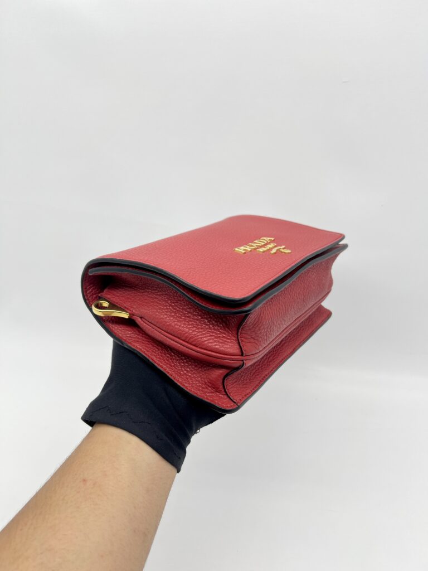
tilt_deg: -26.2
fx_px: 429
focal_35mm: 26
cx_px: 214
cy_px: 286
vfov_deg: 67.3
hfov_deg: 53.1
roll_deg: +0.0
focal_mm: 5.7
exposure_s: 1/108
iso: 32
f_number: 1.5
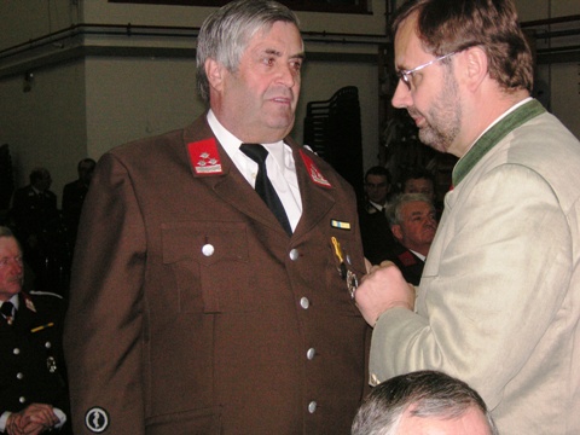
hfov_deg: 31.7
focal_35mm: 61
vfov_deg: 24.0
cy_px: 218
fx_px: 1022
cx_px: 290
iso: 160
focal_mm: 10.2
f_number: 3.9
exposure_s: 1/60
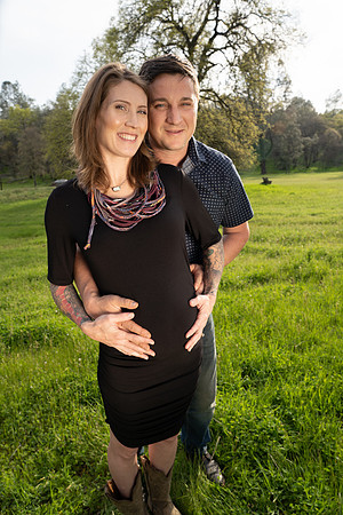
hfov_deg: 51.3
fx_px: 357
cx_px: 172
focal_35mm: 25
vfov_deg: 71.5
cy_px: 258
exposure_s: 1/125
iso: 100
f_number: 6.3
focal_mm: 25
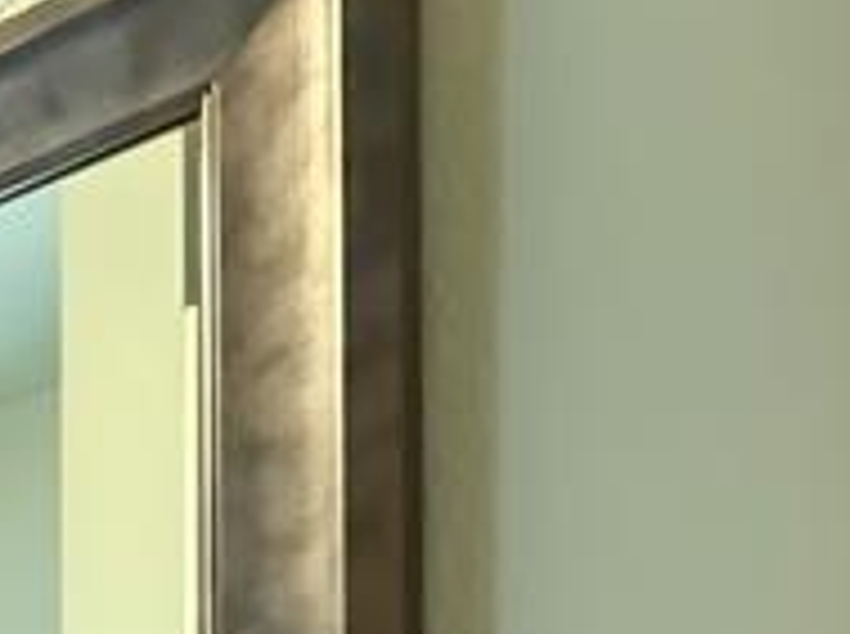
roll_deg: +0.3
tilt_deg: -0.8
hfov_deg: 16.2
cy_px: 1277
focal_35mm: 76
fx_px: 1863
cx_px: -1048
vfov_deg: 15.4
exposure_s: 1/60
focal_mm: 2.22
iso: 1250
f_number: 2.2
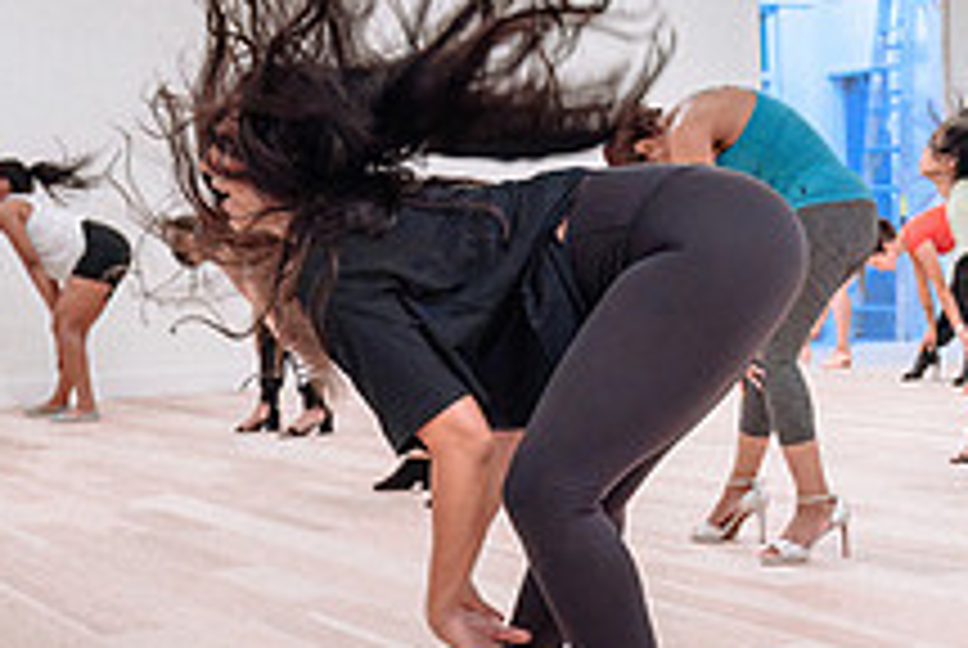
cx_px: 924
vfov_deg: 17.8
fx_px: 2073
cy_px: 381
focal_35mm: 77
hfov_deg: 25.2
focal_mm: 24
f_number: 2.8
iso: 1600
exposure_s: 1/200
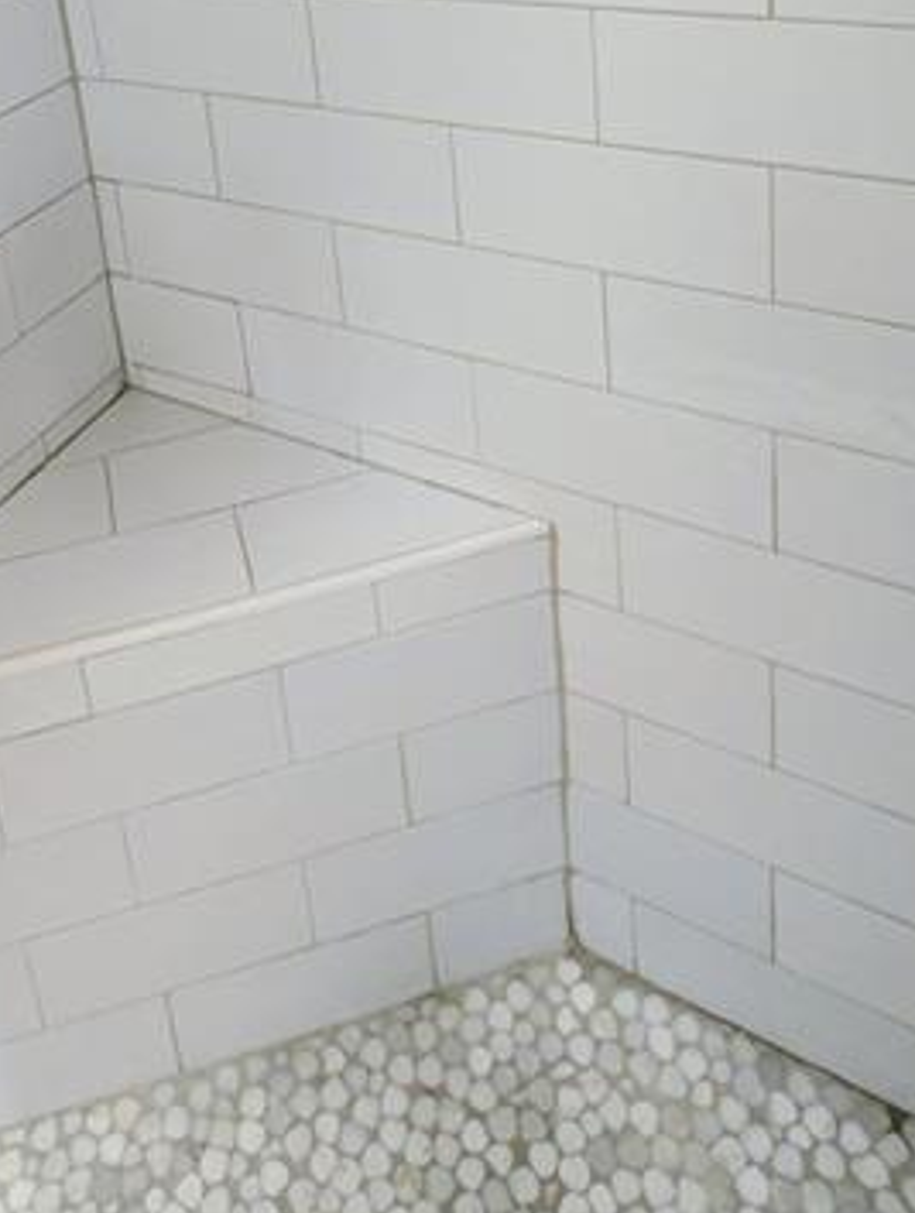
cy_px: -17
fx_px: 913
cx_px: 291
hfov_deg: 52.0
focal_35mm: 26
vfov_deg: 52.3
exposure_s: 1/60
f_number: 1.7
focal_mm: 2.02
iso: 481
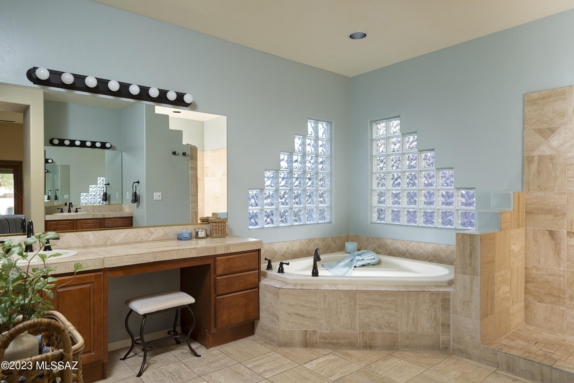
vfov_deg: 55.1
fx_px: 367
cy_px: 192
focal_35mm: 23
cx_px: 287
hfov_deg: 76.1
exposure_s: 1/15
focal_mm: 23
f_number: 7.1
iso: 200
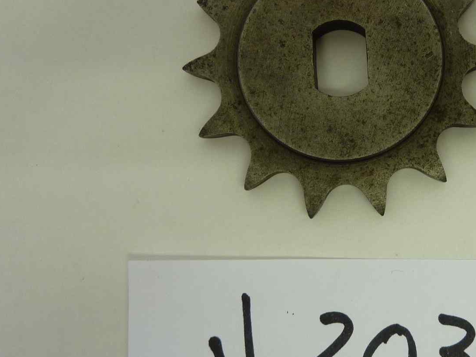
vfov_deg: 30.8
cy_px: 135
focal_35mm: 47
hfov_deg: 38.8
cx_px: 382
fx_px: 646
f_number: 3.3
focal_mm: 4.1
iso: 80
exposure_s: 1/30
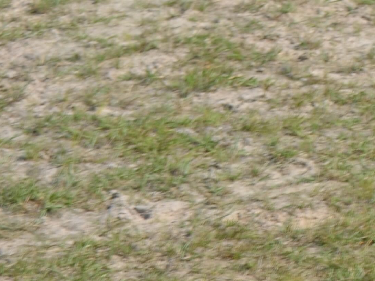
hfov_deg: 5.8
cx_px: 699
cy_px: 16
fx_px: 3619
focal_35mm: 334
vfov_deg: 4.4
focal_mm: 55
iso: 100
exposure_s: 1/200
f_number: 7.1
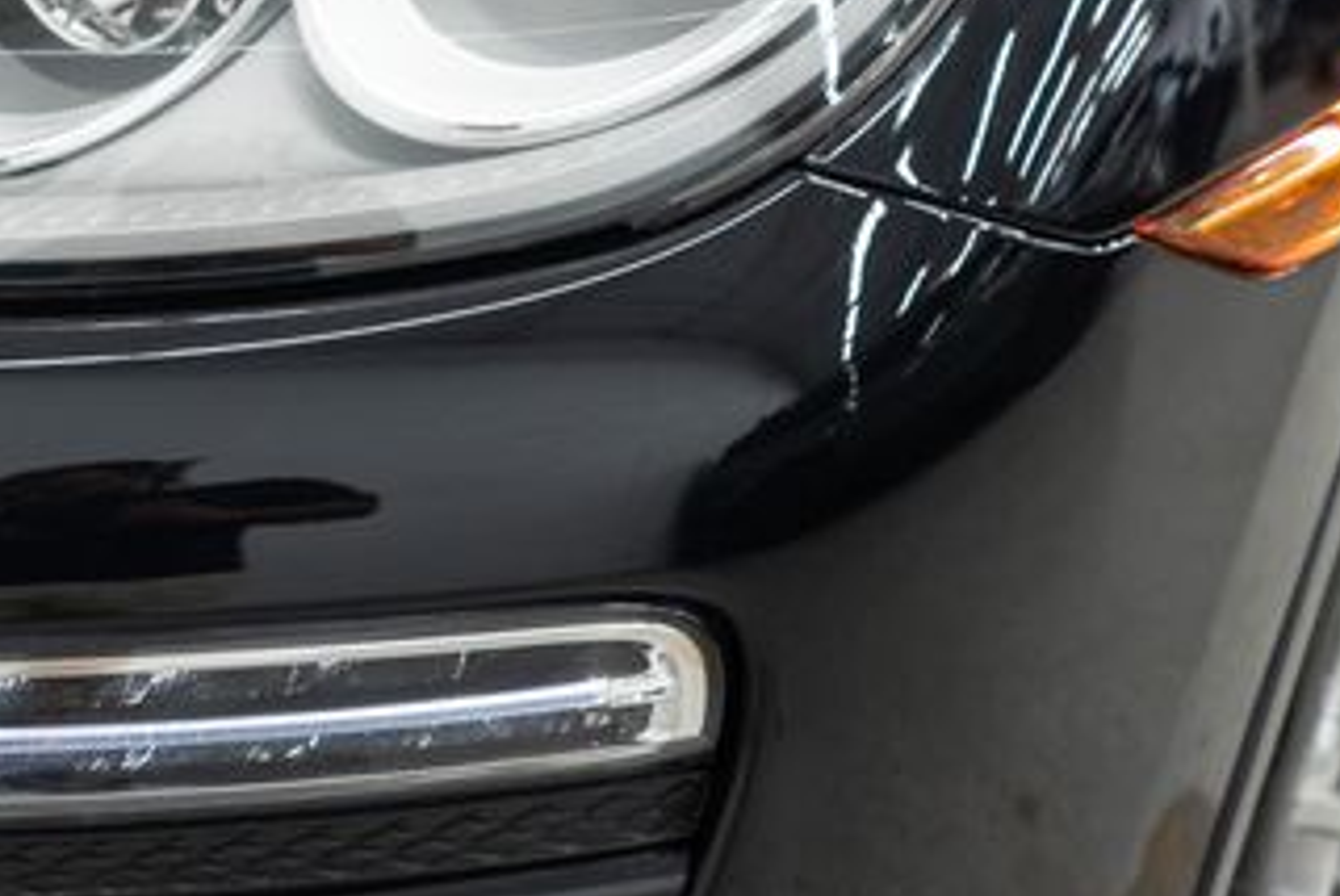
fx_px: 3129
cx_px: 63
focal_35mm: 84
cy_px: 195
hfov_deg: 23.4
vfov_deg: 16.2
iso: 400
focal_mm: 28
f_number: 3.2
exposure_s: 1/50
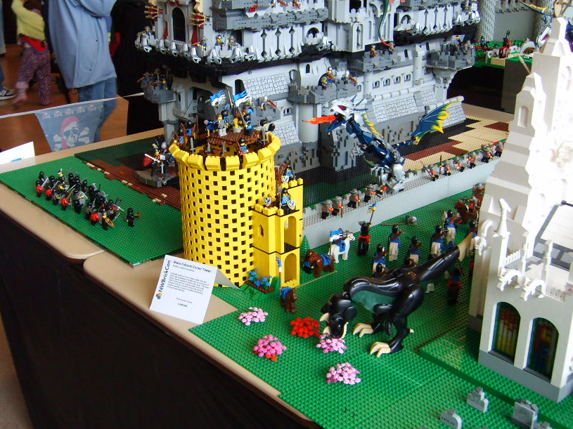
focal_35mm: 44
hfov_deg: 42.7
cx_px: 227
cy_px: 212
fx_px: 728
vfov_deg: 32.9
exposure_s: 1/30
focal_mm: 5.8
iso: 100
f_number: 2.8
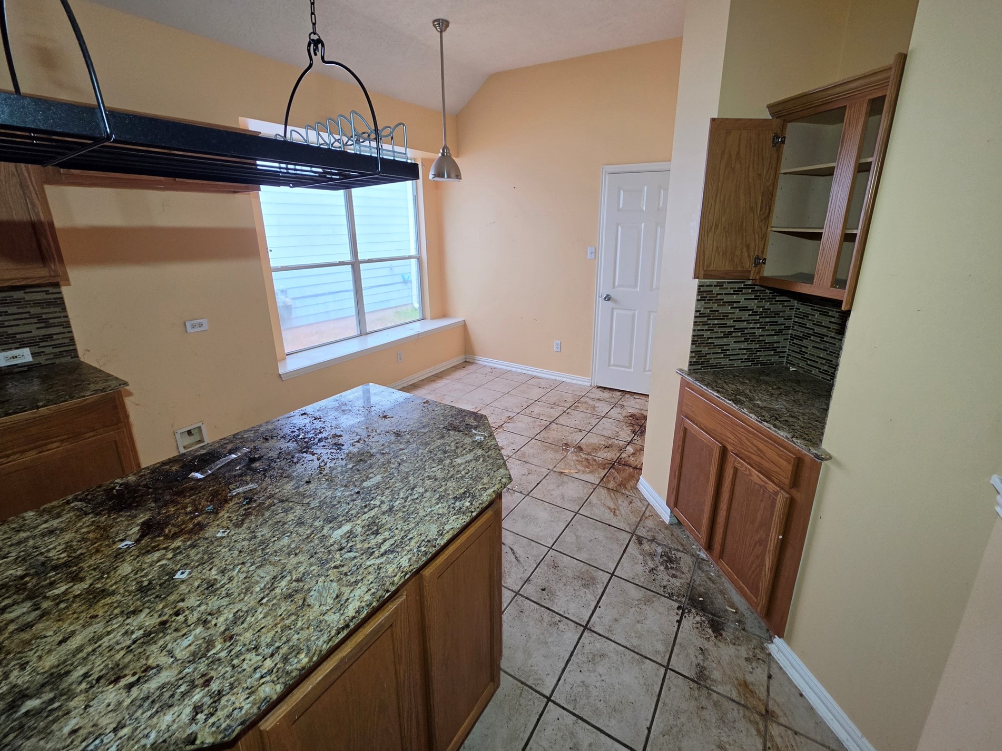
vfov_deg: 85.5
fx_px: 405
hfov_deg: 102.0
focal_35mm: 14
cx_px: 522
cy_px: 348
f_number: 1.9
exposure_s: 1/120
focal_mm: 2.2
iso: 200
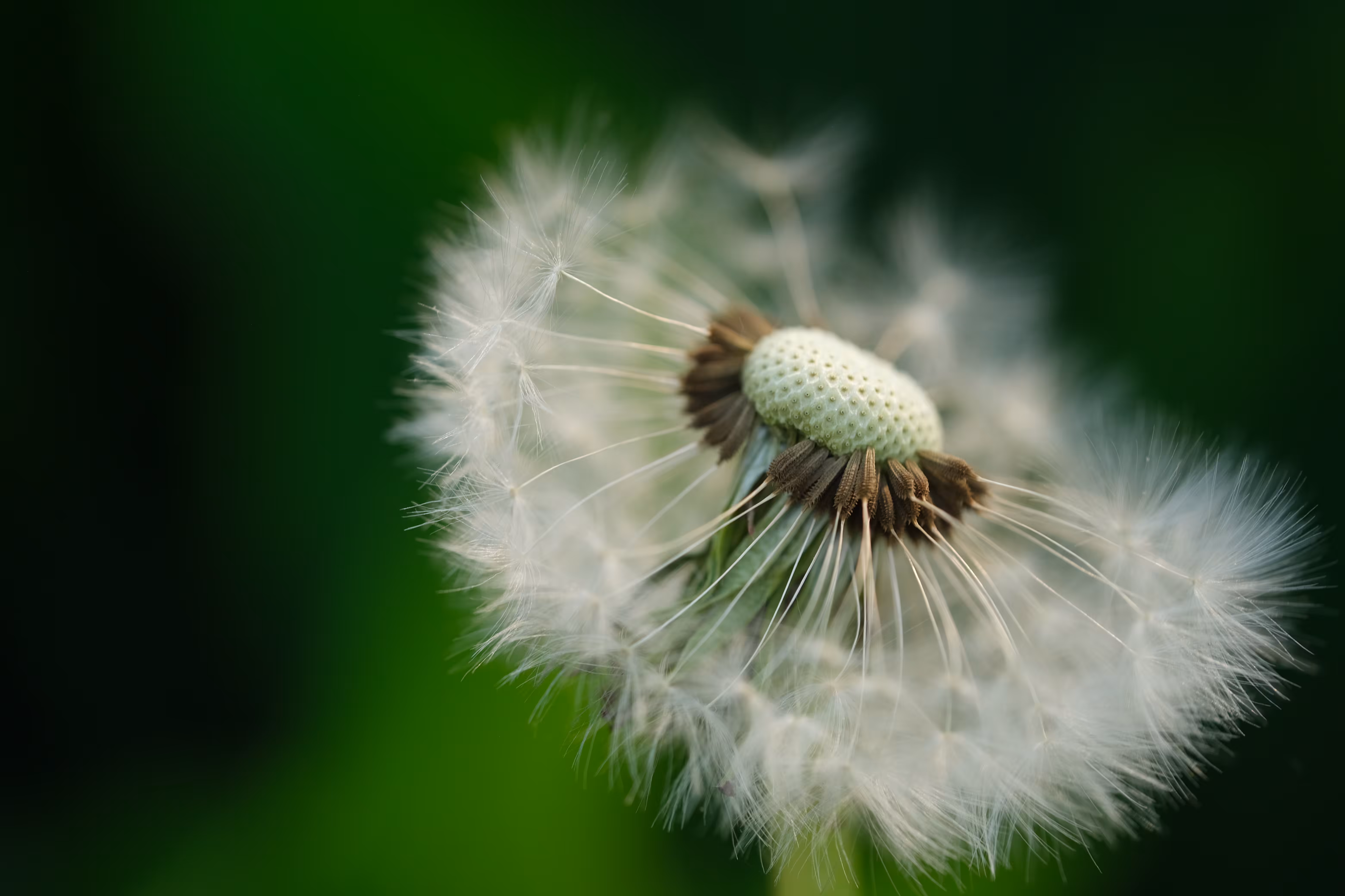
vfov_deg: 11.4
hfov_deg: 17.1
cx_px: 672
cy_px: 448
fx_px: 4483
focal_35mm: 120
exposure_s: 1/320
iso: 160
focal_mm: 80
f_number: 3.6
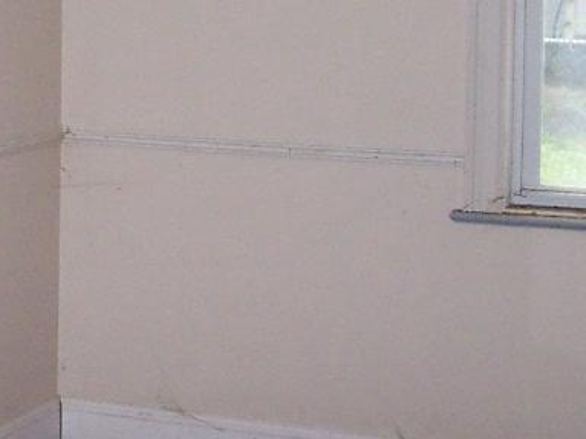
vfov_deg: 12.6
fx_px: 1963
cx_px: -99
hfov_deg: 16.3
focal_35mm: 116
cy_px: -21
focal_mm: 5.6
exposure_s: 1/60
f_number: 2.8
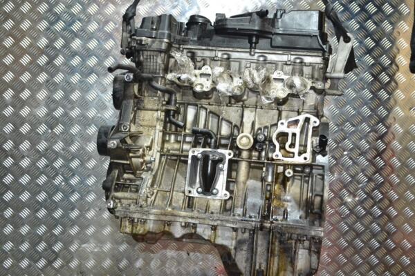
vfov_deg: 28.1
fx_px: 553
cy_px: 138
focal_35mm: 48
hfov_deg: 41.1
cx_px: 208
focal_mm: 32
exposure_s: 1/60
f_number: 4.8
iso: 2000
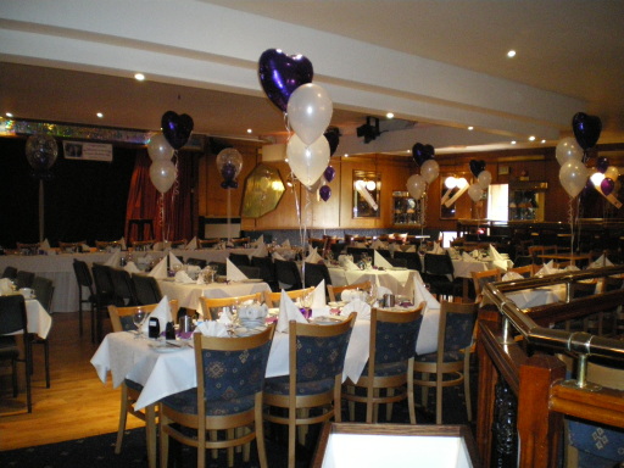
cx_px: 312
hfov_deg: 51.4
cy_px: 234
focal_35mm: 36
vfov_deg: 39.7
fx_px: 649
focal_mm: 6.3
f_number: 3.1
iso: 800
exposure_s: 1/50
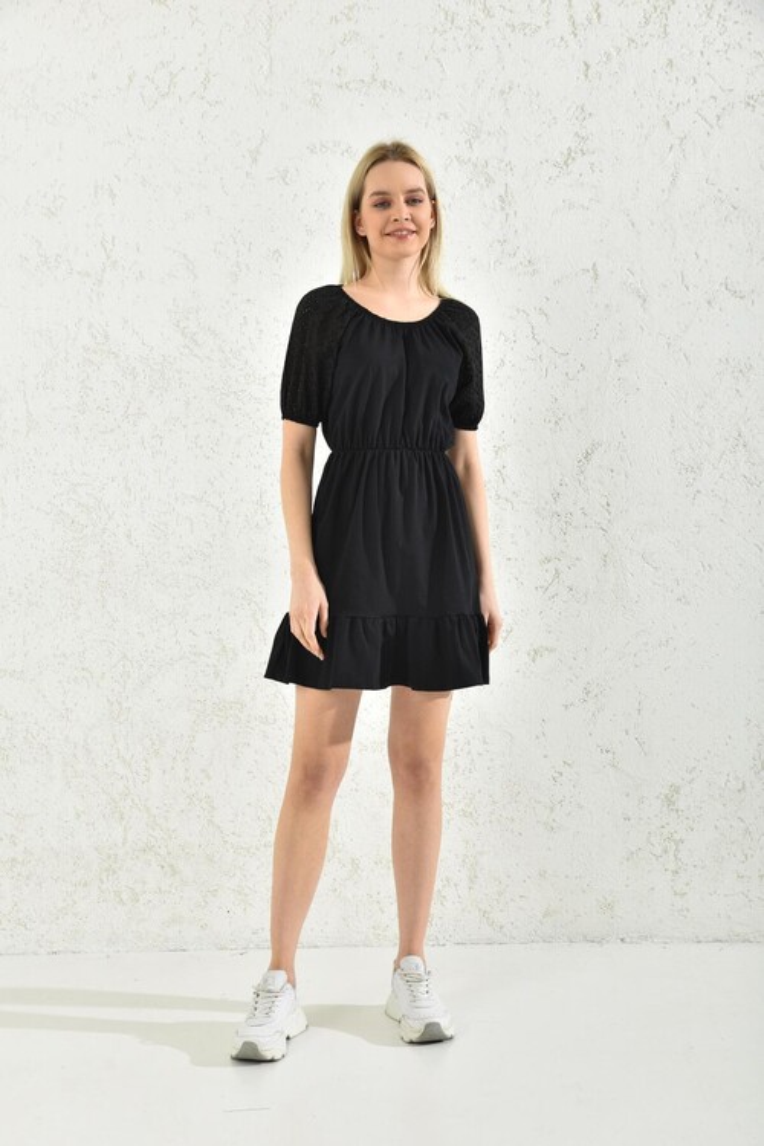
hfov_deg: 28.1
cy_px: 573
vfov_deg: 41.1
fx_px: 1528
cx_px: 382
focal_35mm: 48
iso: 100
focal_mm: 48
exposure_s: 1/160
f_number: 7.1
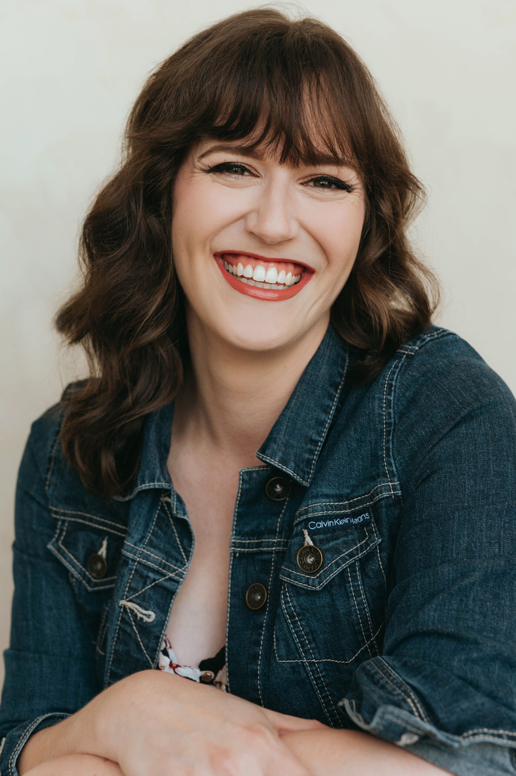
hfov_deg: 27.0
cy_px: 388
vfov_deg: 39.6
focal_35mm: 50
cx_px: 258
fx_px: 1077
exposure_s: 1/400
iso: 800
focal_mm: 50
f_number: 4
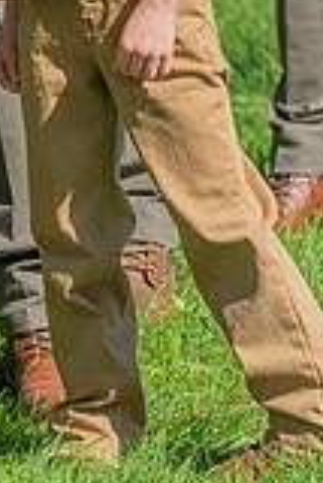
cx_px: -77
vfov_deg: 3.7
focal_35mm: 561
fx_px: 7533
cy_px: -118
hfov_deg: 2.5
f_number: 5.6
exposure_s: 1/500
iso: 125
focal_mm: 200
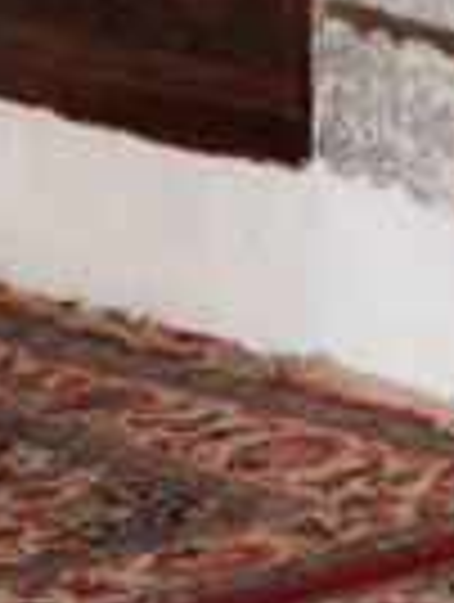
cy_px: -832
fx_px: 4863
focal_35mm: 279
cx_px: 1259
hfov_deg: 5.1
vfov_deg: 6.7
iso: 500
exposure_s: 1/10
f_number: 4.5
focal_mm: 26
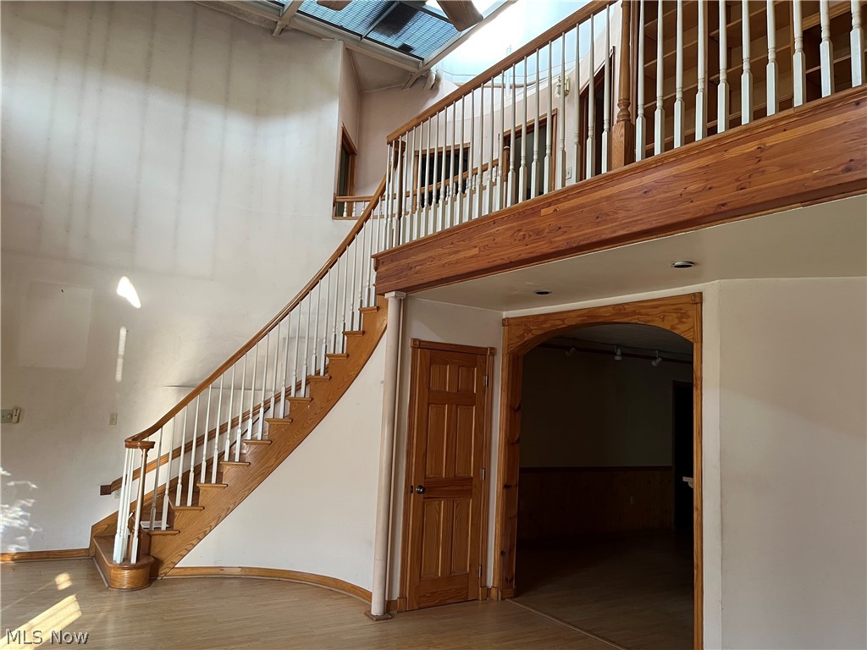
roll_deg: -2.1
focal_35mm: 26
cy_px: 325
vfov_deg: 53.1
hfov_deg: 67.3
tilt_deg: +7.4
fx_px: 651
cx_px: 434
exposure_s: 1/60
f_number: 1.6
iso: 160
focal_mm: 5.1
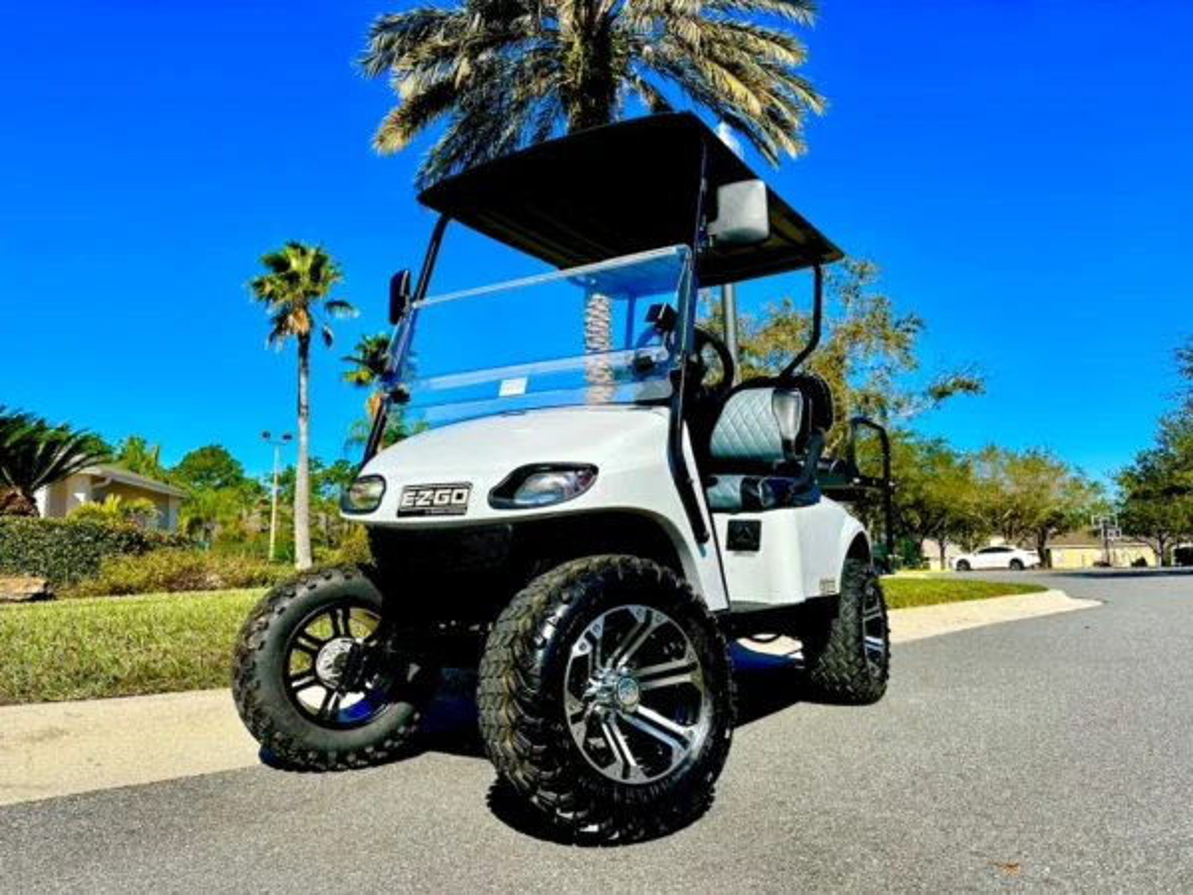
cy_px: 448
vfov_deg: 56.8
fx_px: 827
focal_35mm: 24
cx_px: 596
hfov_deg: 71.6
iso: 80
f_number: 1.78
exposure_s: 1/5525
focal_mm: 6.86
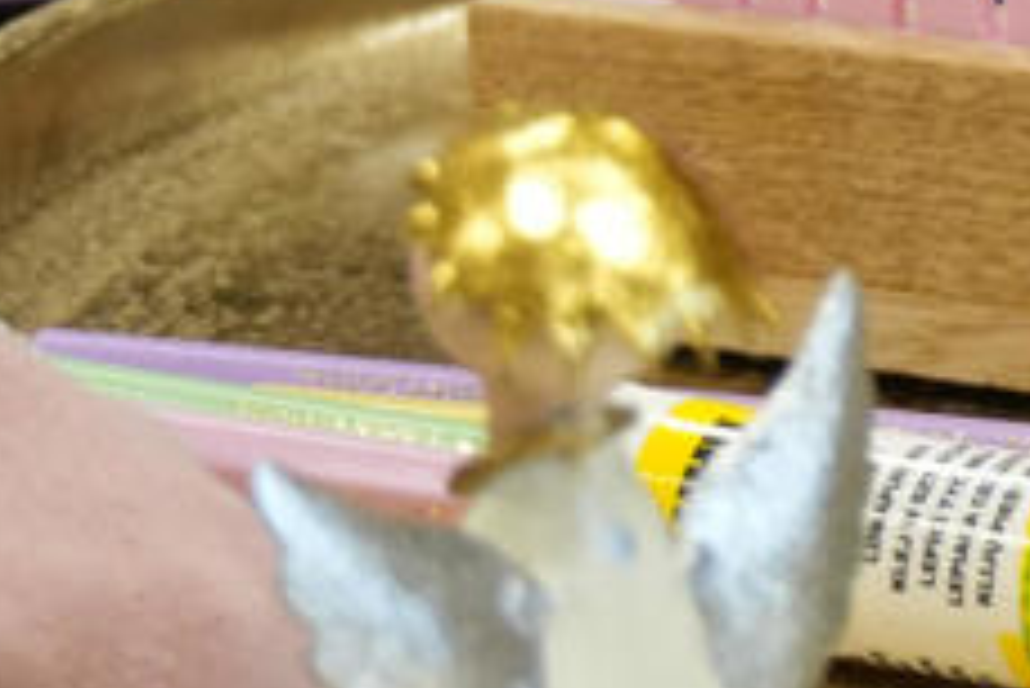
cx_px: 2375
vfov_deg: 3.8
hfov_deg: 5.6
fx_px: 10123
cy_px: -1039
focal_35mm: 354
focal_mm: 45
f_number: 5
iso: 1600
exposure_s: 1/160
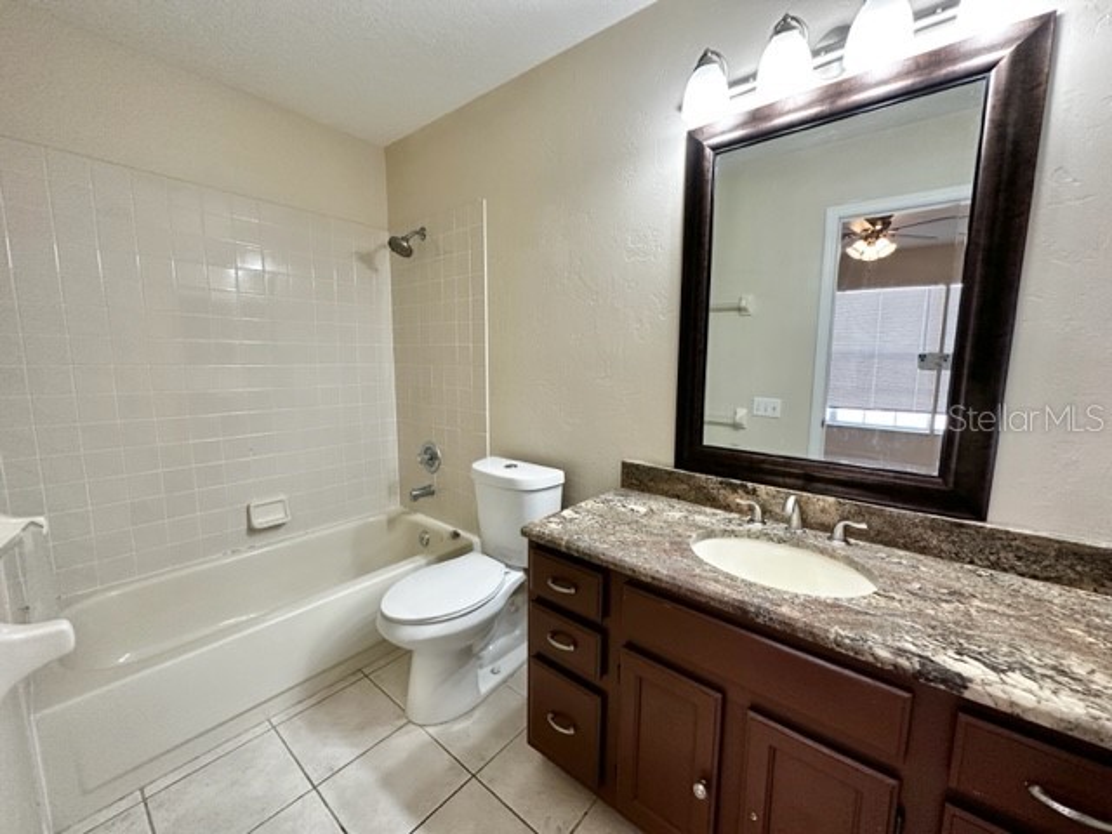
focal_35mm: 14
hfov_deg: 102.1
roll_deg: -0.6
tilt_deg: -6.3
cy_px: 417
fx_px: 450
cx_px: 556
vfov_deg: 85.7
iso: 250
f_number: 2.2
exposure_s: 1/120
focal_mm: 2.22
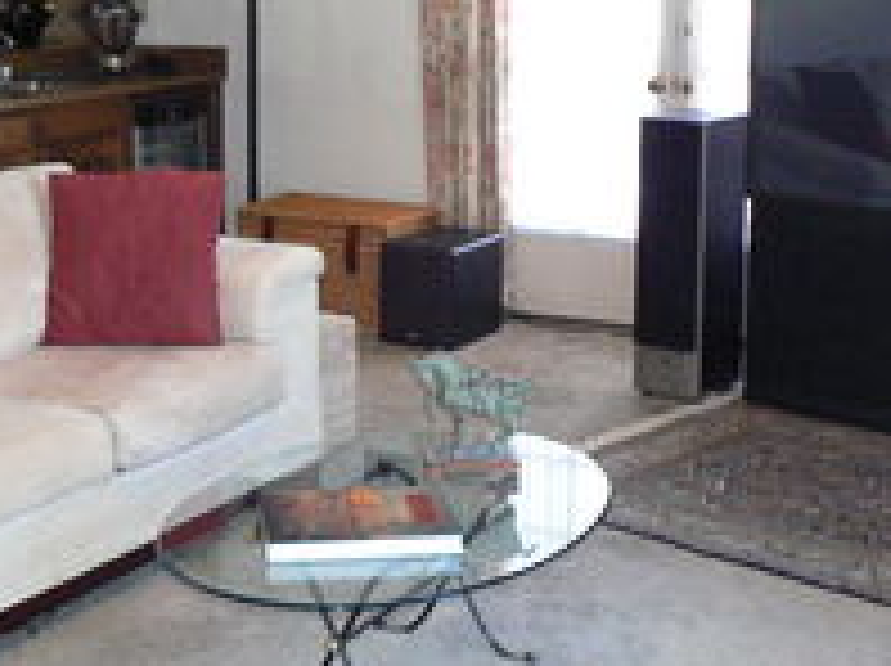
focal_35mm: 67
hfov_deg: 29.0
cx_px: 495
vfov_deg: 21.7
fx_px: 1722
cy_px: 189
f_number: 2.8
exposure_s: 1/100
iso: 400
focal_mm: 6
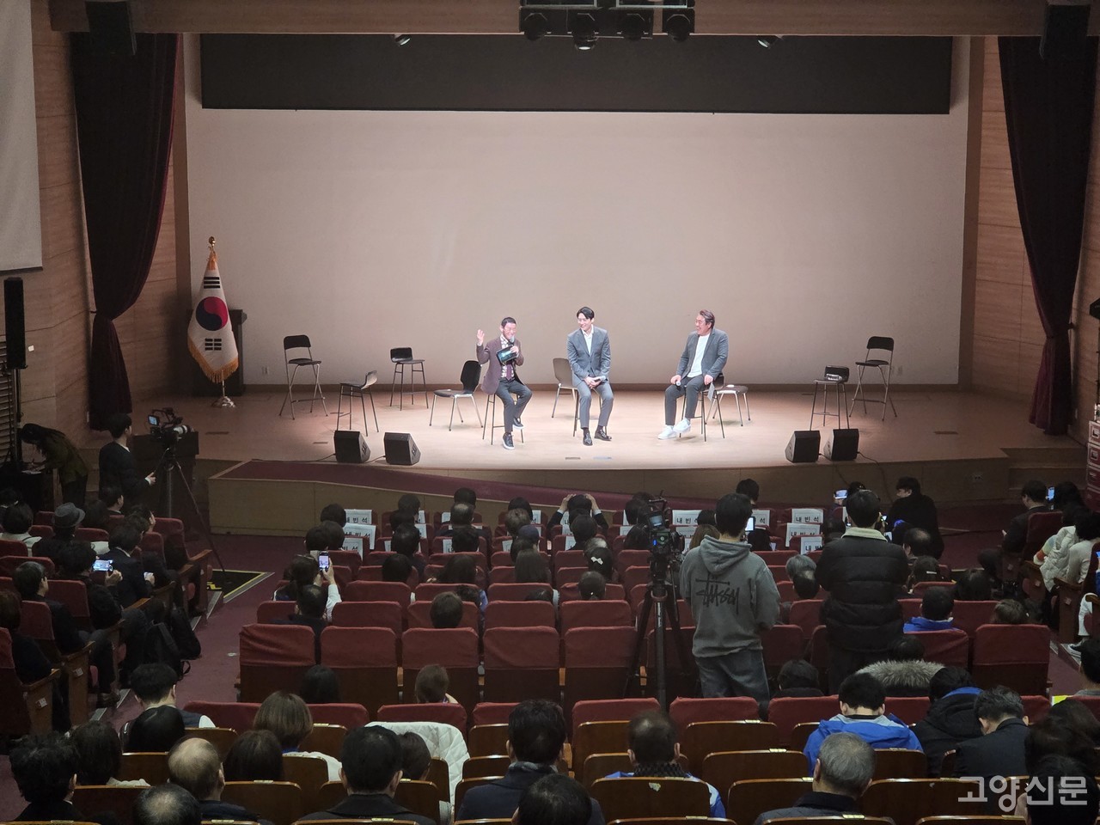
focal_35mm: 69
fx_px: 2193
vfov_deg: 21.3
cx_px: 550
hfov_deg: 28.2
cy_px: 412
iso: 250
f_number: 2.4
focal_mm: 7
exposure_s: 1/60
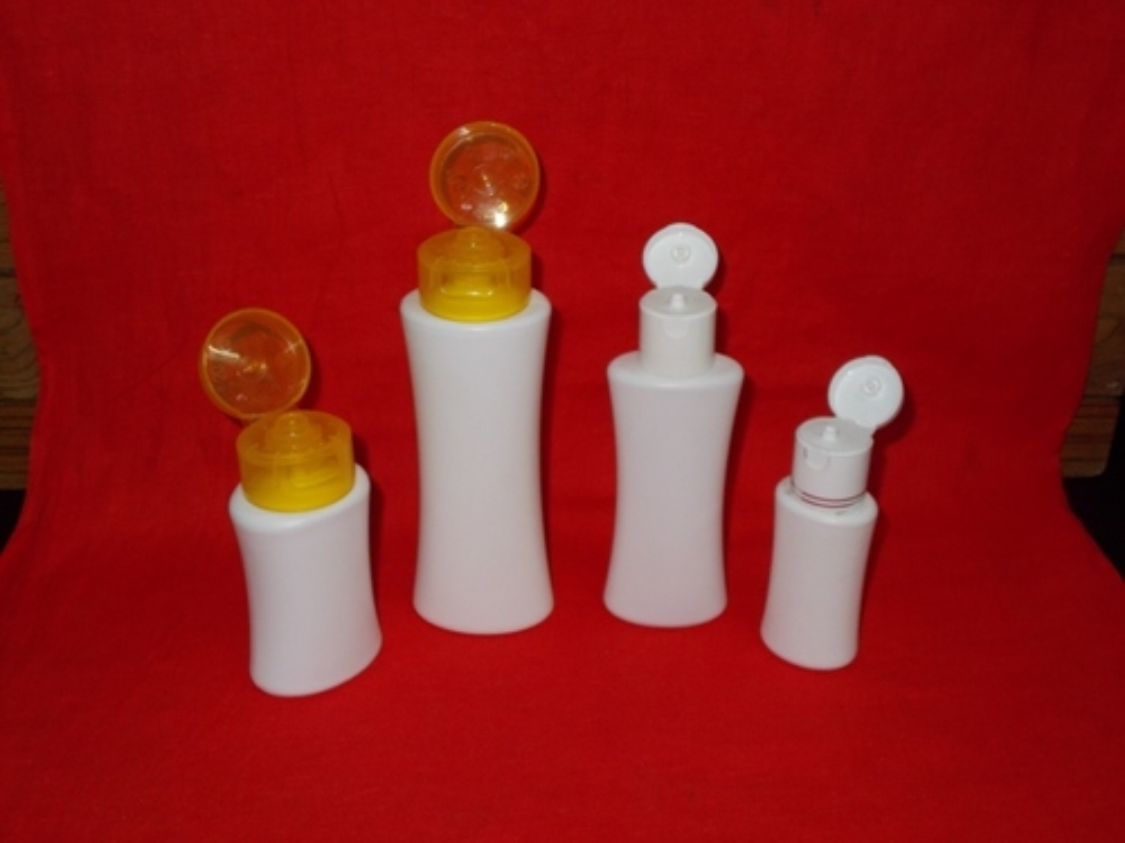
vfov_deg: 32.9
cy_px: 422
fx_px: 1430
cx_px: 562
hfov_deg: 42.9
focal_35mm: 44
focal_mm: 7.9
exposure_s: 1/30
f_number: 4.2
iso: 200
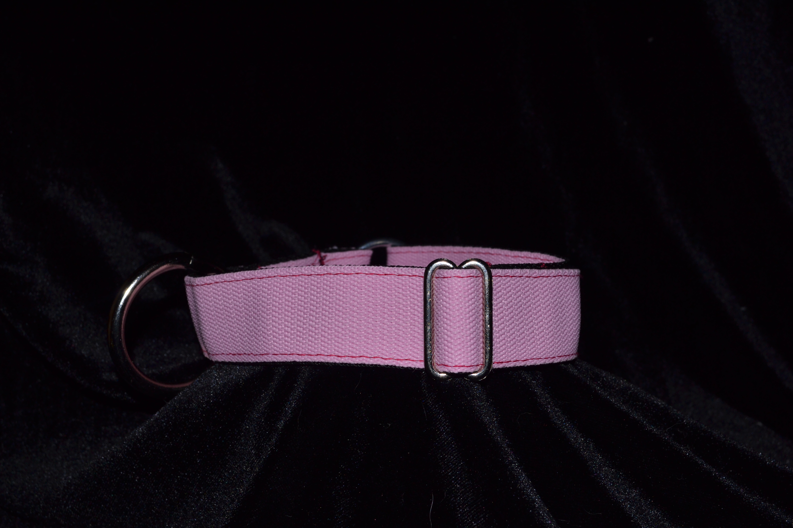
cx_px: 396
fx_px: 991
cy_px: 264
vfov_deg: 29.9
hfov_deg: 43.6
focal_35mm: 45
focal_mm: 30
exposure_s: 1/60
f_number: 8
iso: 100
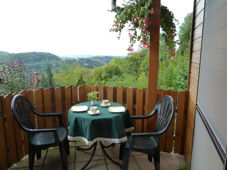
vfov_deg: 54.9
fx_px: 164
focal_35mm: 25
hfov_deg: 69.4
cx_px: 114
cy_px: 85
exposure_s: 1/125
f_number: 4
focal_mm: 4.1
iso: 125
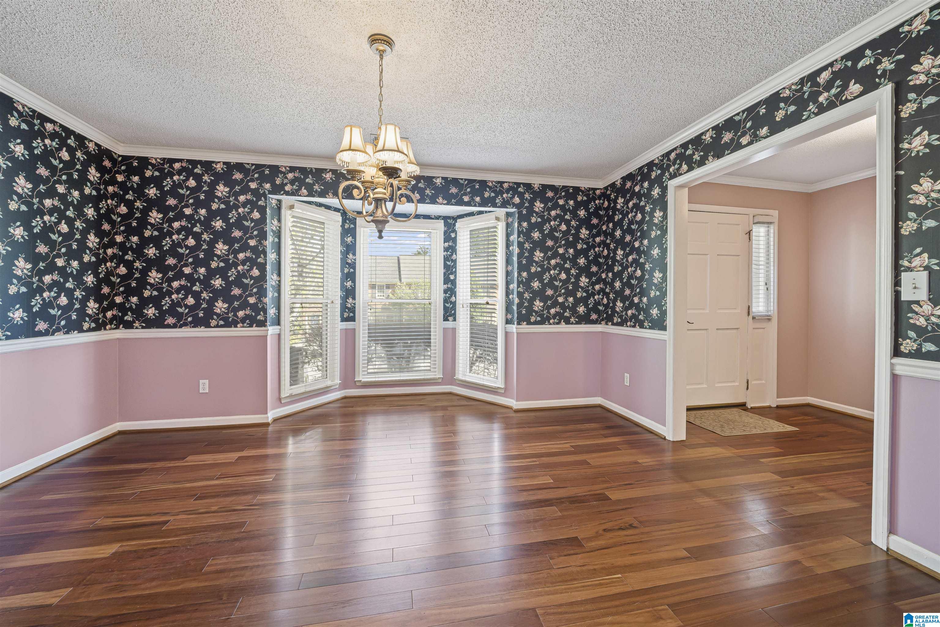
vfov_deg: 85.4
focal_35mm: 13
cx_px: 470
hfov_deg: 108.3
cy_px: 314
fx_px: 339
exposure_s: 1
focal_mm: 13
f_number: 10
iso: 250
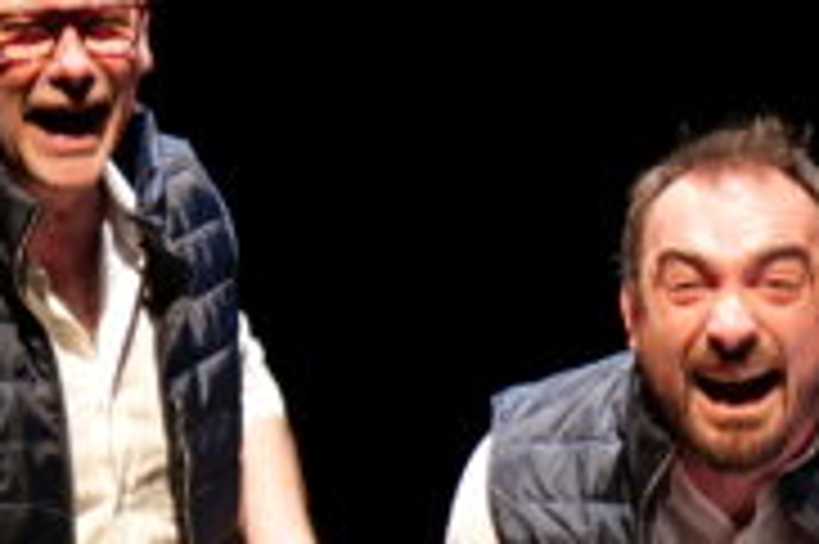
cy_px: 191
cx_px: 454
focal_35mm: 282
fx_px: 6410
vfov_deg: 4.9
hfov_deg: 7.3
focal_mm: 50
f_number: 1.8
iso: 1250
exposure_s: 1/125
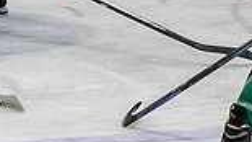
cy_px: -90
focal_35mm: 846
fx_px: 5650
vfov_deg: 1.4
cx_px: -154
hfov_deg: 2.5
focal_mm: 90
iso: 2500
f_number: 4
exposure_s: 1/800
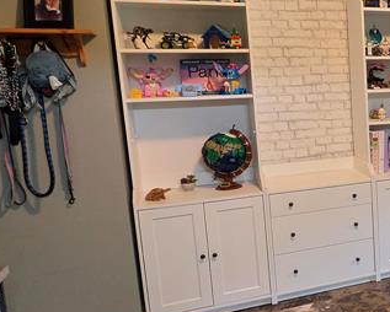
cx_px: 458
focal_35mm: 41
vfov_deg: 36.5
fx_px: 474
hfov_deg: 35.9
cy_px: 147
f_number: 1.9
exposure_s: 1/60
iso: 320
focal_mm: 2.2
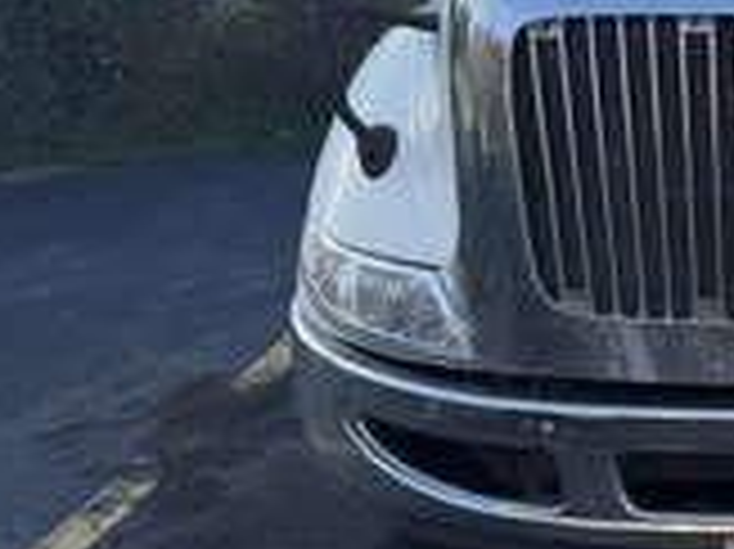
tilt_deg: -3.1
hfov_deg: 28.5
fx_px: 1250
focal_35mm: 59
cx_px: 878
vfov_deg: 23.8
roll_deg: -0.9
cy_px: 14
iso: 100
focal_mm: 6.76
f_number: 1.78
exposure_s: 1/1812
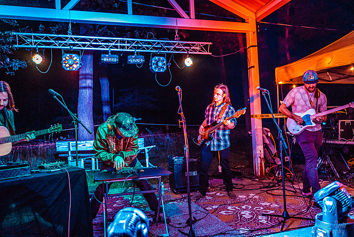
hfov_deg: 65.5
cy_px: 118
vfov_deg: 46.4
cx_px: 177
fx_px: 275
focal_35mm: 28
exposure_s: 1/200
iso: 3200
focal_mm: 28
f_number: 2.8
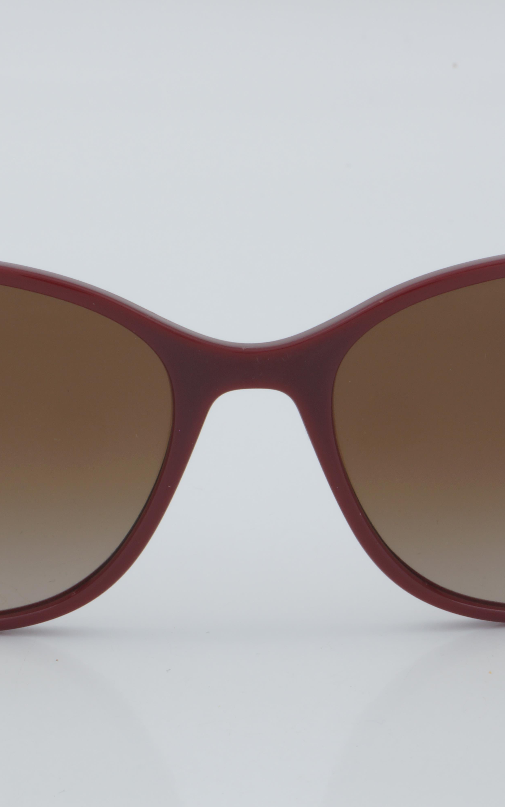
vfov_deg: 16.5
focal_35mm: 127
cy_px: 405
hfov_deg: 10.3
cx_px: 244
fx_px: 2792
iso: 100
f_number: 32
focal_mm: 55
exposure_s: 1/4
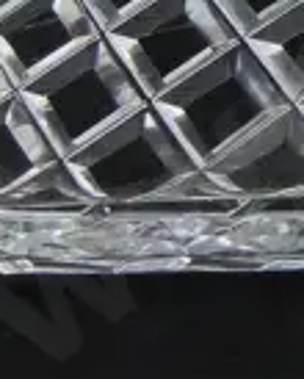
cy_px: -509
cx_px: 1133
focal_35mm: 197
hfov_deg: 6.6
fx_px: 2211
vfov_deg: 8.9
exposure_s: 1/100
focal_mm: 2.87
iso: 50
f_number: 2
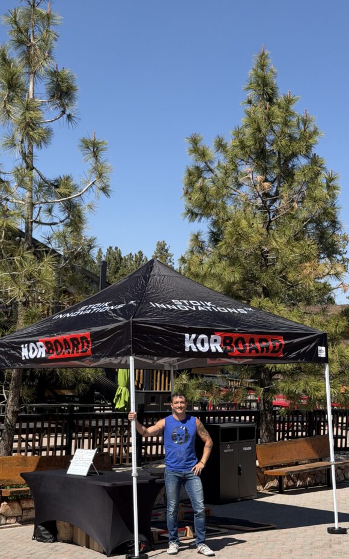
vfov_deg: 36.3
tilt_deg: +4.1
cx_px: 126
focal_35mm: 56
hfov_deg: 23.1
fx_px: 852
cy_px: 290
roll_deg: -2.1
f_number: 1.78
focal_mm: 6.76
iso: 64
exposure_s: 1/2865
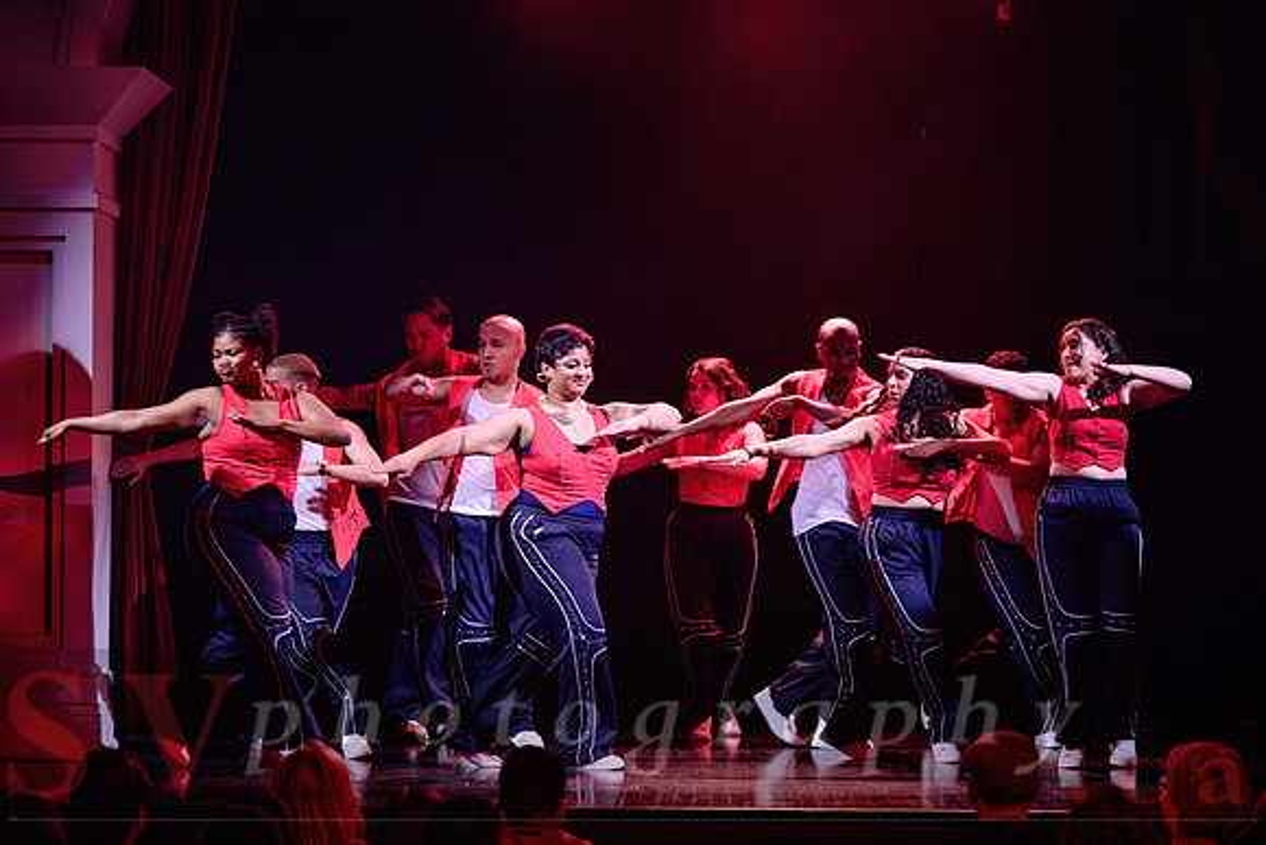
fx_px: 4193
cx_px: 584
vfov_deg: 11.5
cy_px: 451
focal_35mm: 119
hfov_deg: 17.2
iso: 1600
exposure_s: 1/200
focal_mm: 110
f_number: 2.8
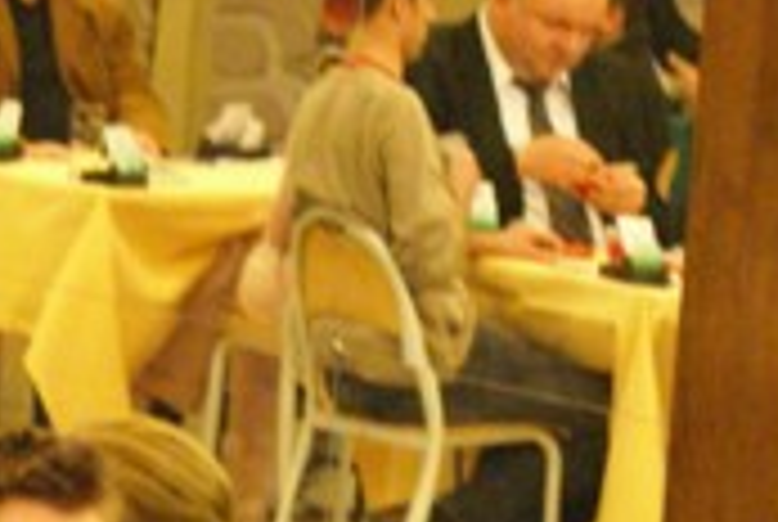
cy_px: 832
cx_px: 22
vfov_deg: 3.0
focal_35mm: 454
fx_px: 9829
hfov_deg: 4.5
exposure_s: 1/10
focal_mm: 75
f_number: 4.5
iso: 1600
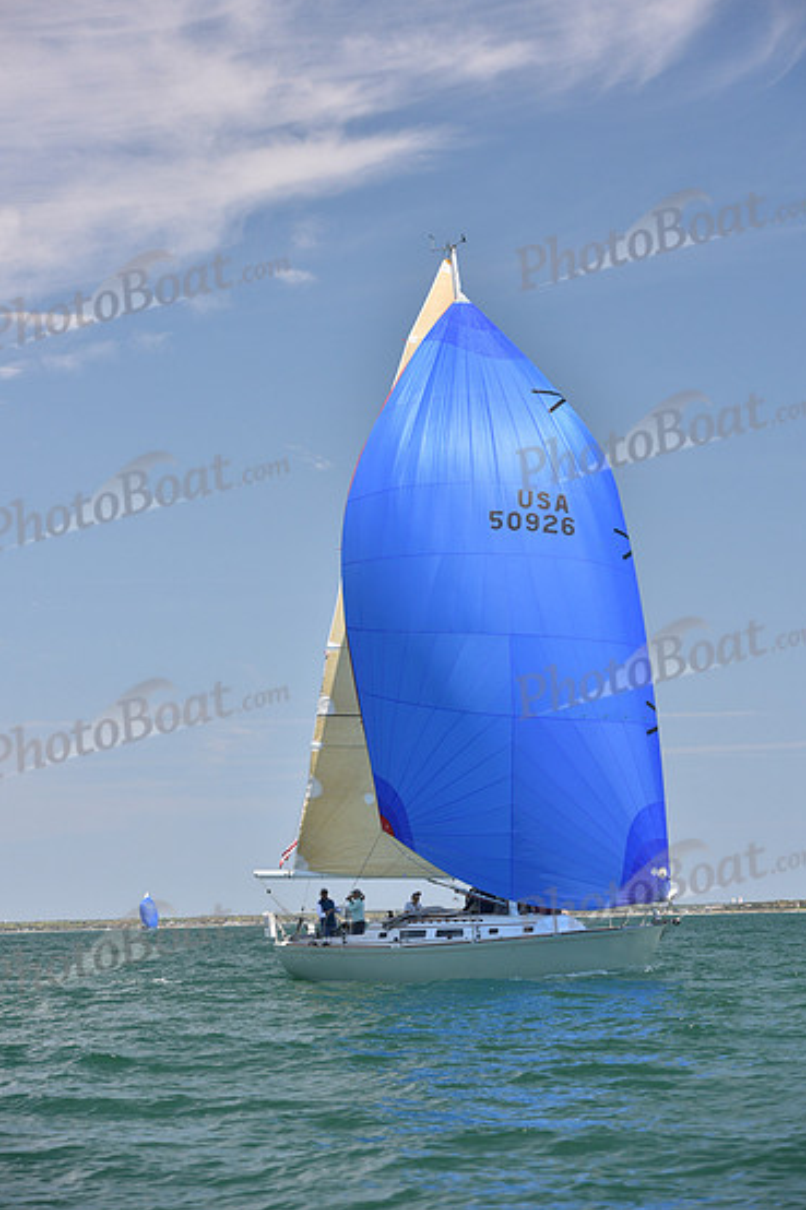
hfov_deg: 12.4
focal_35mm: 110
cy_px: 581
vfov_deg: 18.6
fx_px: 3696
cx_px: 403
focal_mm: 105
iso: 400
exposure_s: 1/800
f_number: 5
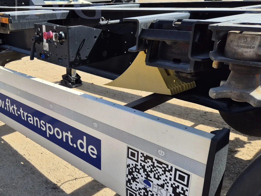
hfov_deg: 49.8
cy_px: 110
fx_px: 271
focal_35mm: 36
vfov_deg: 39.6
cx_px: 73
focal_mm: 5.4
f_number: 1.8
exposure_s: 1/1240
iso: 25
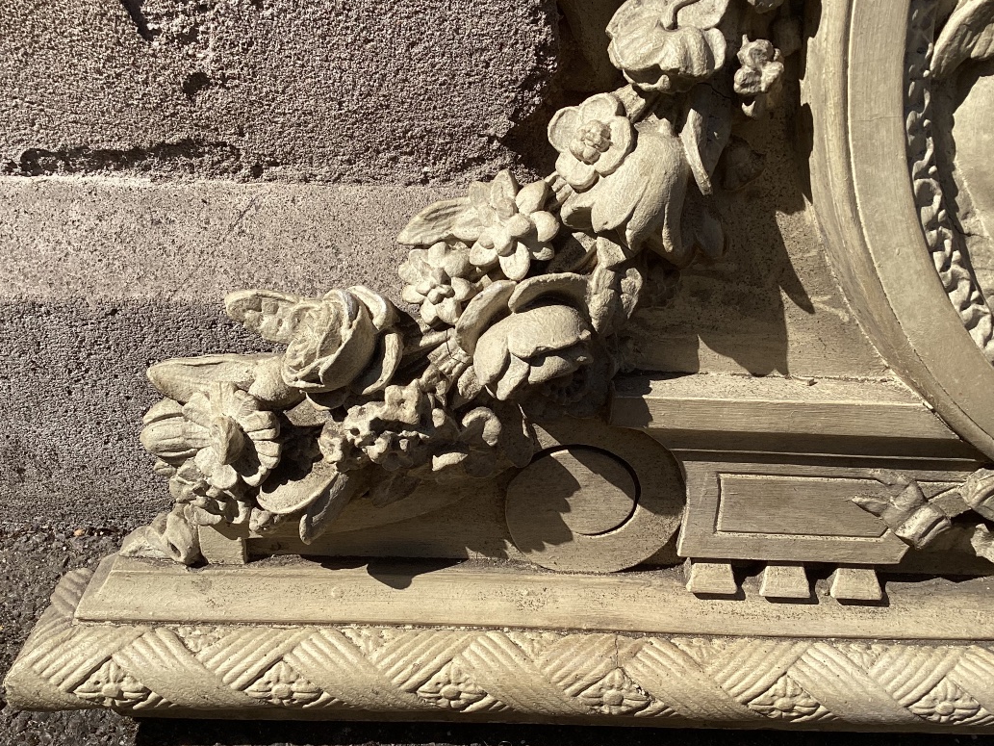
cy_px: 396
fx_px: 1034
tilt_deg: -38.1
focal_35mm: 36
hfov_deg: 51.3
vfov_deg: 39.6
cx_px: 524
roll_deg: -3.7
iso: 25
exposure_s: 1/1508
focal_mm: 3.3
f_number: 2.4
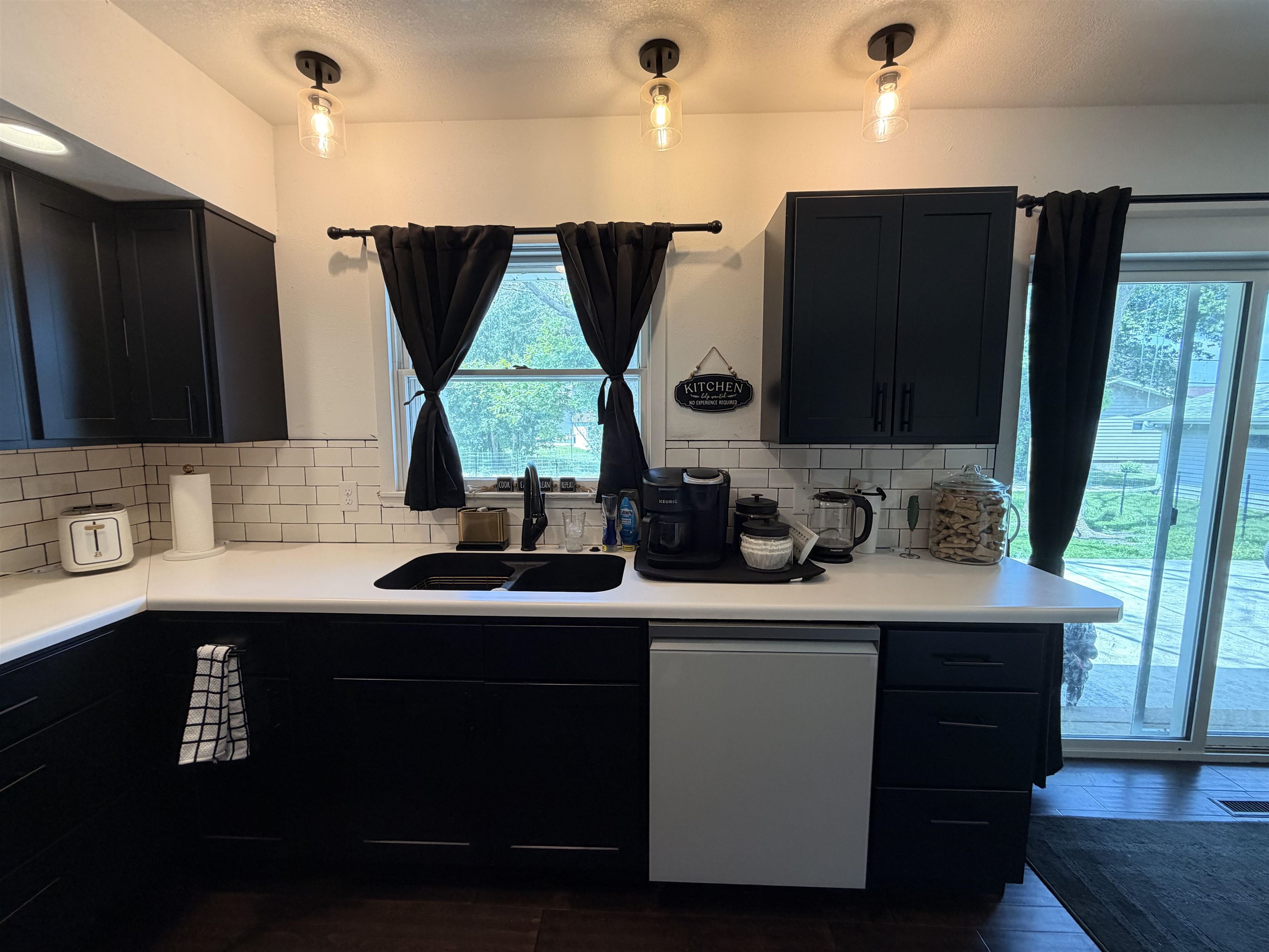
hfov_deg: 102.1
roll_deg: +0.3
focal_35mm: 14
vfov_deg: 85.7
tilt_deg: -5.8
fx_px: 513
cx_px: 634
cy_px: 476
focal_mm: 2.22
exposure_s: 1/120
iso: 125
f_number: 2.2
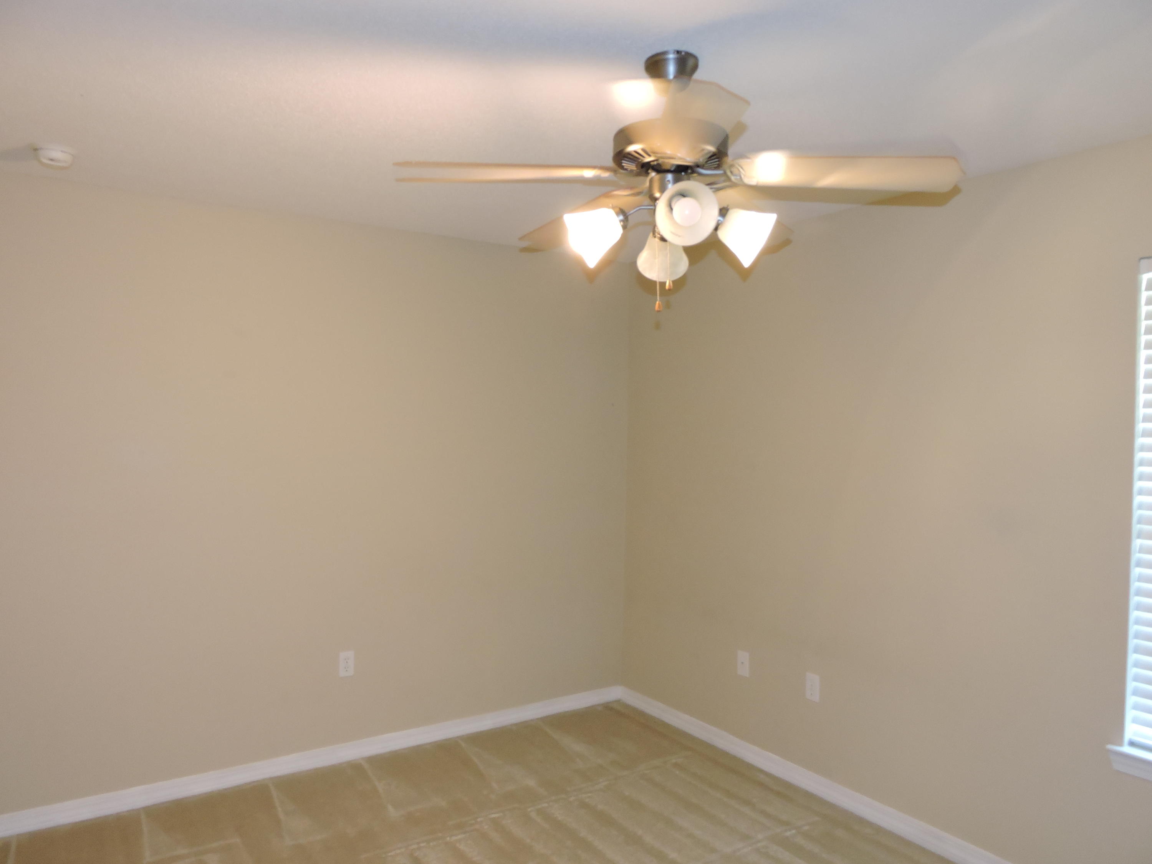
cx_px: 576
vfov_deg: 56.8
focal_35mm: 24
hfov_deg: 71.6
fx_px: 799
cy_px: 432
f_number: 3.3
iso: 360
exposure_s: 1/40
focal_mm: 4.3
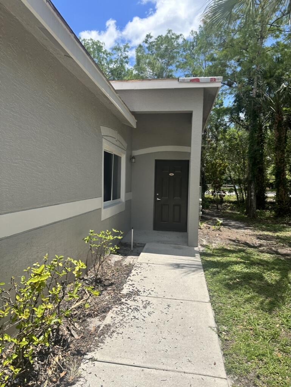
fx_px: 269
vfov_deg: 71.6
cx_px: 146
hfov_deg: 56.9
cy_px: 194
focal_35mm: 24
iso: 80
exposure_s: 1/4348
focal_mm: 6.86
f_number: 1.78
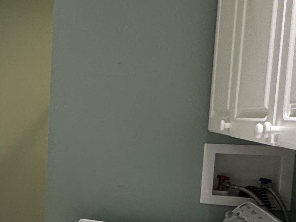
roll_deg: -0.1
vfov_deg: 28.8
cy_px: 158
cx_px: -84
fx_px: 428
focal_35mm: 50
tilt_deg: -5.7
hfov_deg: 30.5
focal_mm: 2.22
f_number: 2.2
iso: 200
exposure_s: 1/60
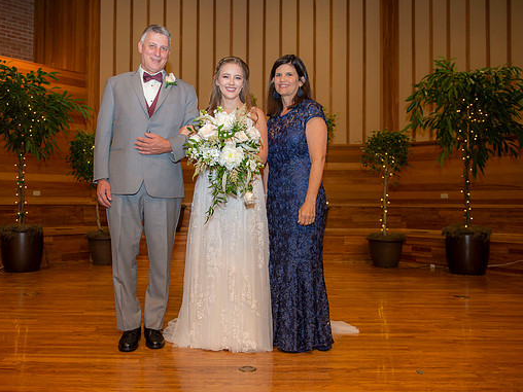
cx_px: 229
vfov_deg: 41.8
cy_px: 195
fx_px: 514
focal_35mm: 34
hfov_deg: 53.8
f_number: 4
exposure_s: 1/125
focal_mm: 31
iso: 640
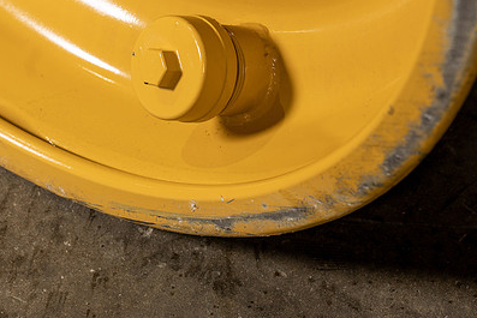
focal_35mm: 152
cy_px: 129
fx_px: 2015
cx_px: 229
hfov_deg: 13.5
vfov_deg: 9.0
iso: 800
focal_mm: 104
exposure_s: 1/125
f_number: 5.6
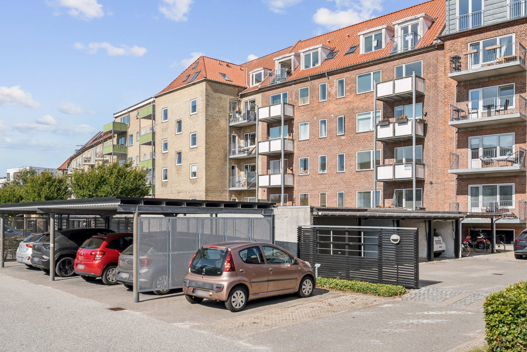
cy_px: 176
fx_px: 498
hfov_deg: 55.8
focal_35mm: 34
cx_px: 264
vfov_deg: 38.9
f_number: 13
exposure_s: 1/200
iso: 160
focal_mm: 34
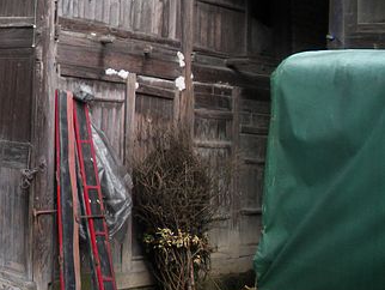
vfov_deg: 17.9
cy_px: -10
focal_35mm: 80
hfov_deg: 22.9
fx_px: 890
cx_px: -41
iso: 64
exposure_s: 1/101
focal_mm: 6.3
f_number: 3.5
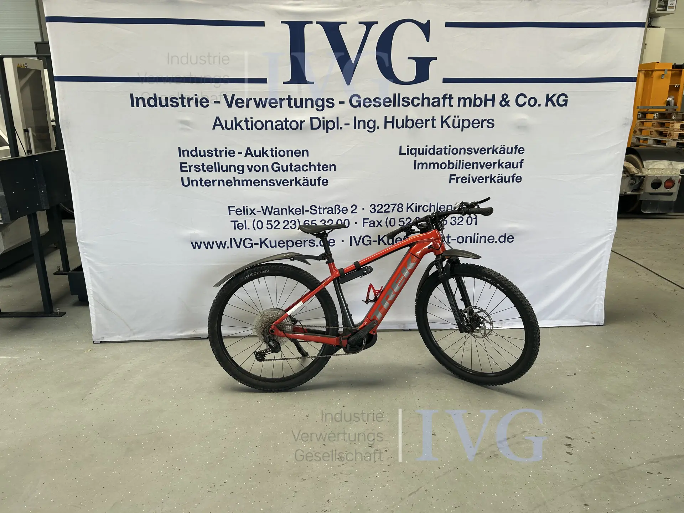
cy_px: 256
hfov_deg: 67.3
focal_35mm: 26
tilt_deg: -14.9
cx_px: 342
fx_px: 514
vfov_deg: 53.1
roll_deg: +1.1
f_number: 1.5
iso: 40
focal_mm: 5.7
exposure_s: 1/219
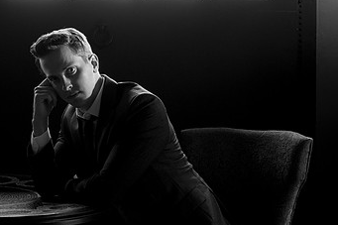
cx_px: 79
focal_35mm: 91
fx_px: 854
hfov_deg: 22.2
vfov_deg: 15.0
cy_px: 86
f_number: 3.5
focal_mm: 50
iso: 640
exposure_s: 1/200
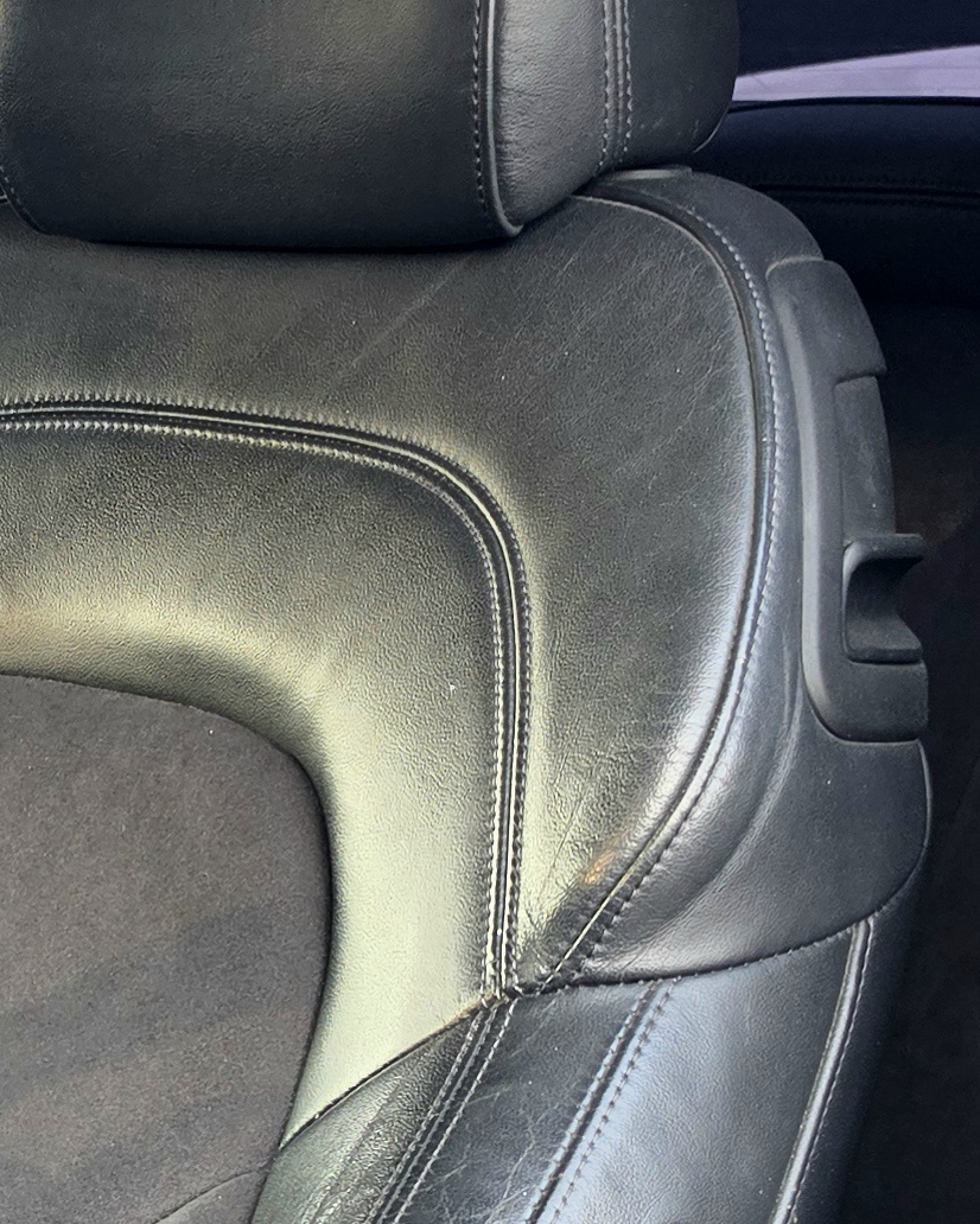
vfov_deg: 21.4
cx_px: -658
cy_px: 1166
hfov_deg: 15.7
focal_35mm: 87
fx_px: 3153
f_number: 1.4
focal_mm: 6.5
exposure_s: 1/182
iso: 40
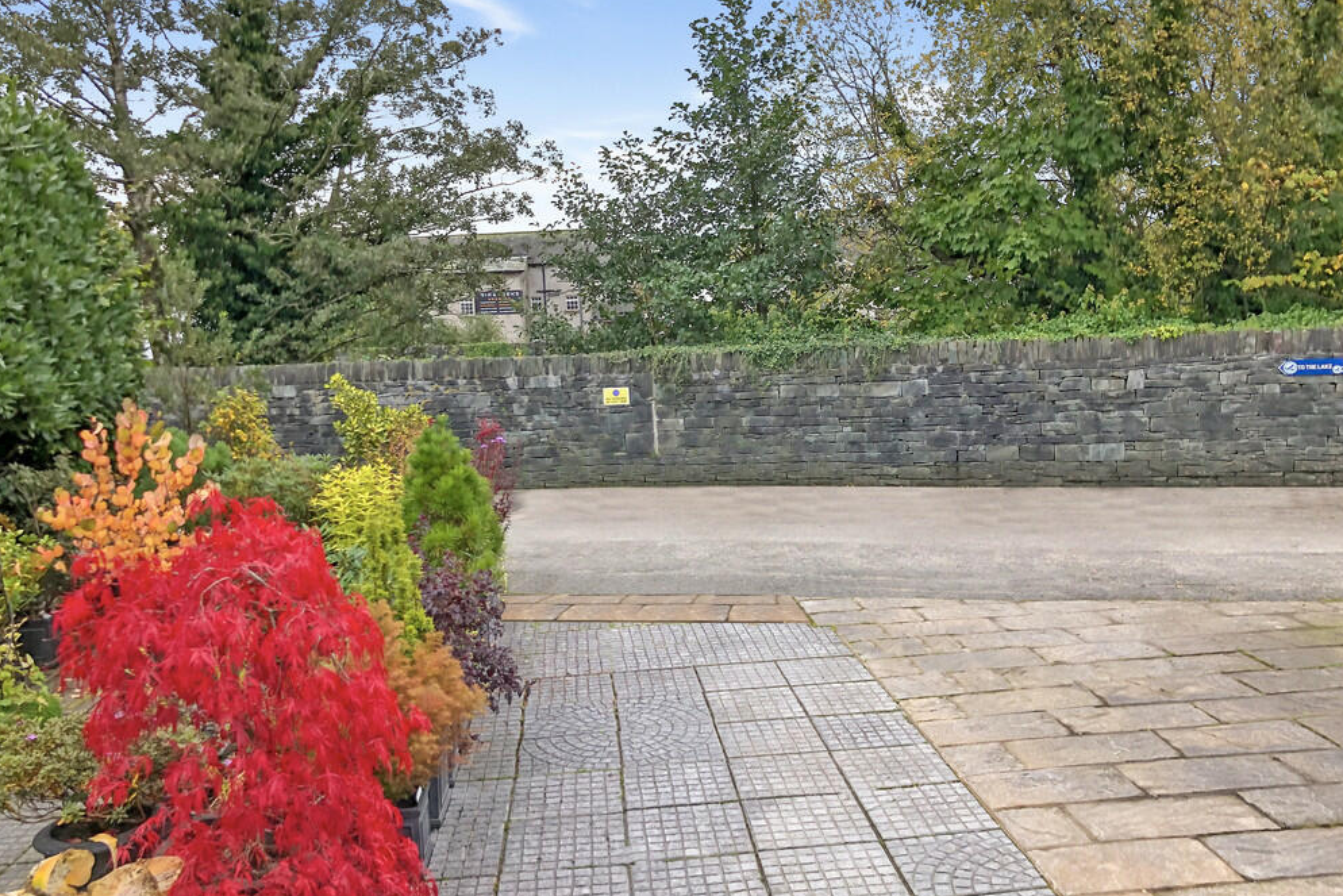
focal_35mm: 30
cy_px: 418
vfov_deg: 43.6
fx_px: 1119
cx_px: 686
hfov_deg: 61.9
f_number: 1.8
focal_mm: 4
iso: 20
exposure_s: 1/227
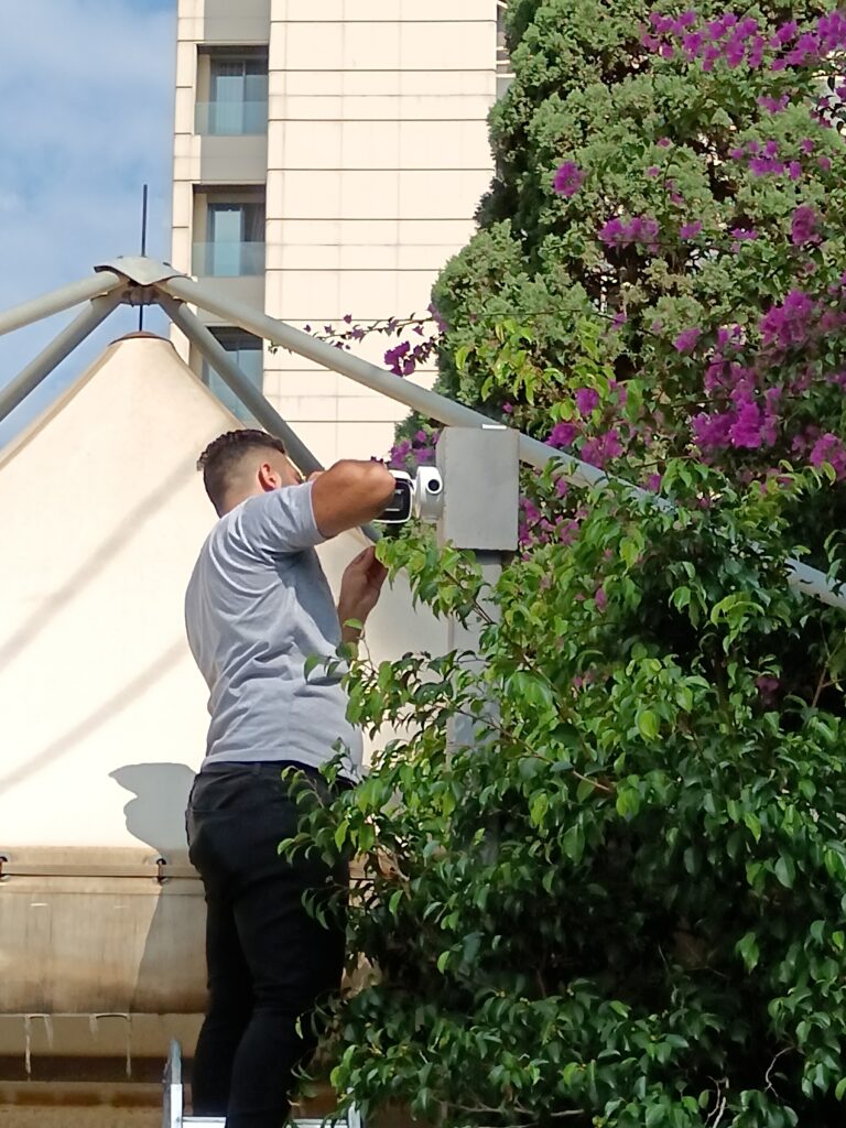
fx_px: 3324
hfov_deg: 14.5
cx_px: 423
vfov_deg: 19.3
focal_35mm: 102
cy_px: 564
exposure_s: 1/1082
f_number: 1.9
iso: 101
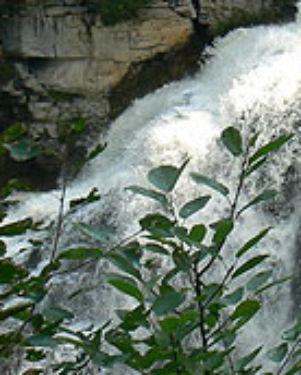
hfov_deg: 13.9
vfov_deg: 17.9
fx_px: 1178
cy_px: 52
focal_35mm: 106
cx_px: 410
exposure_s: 1/250
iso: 80
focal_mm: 6
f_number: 5.6
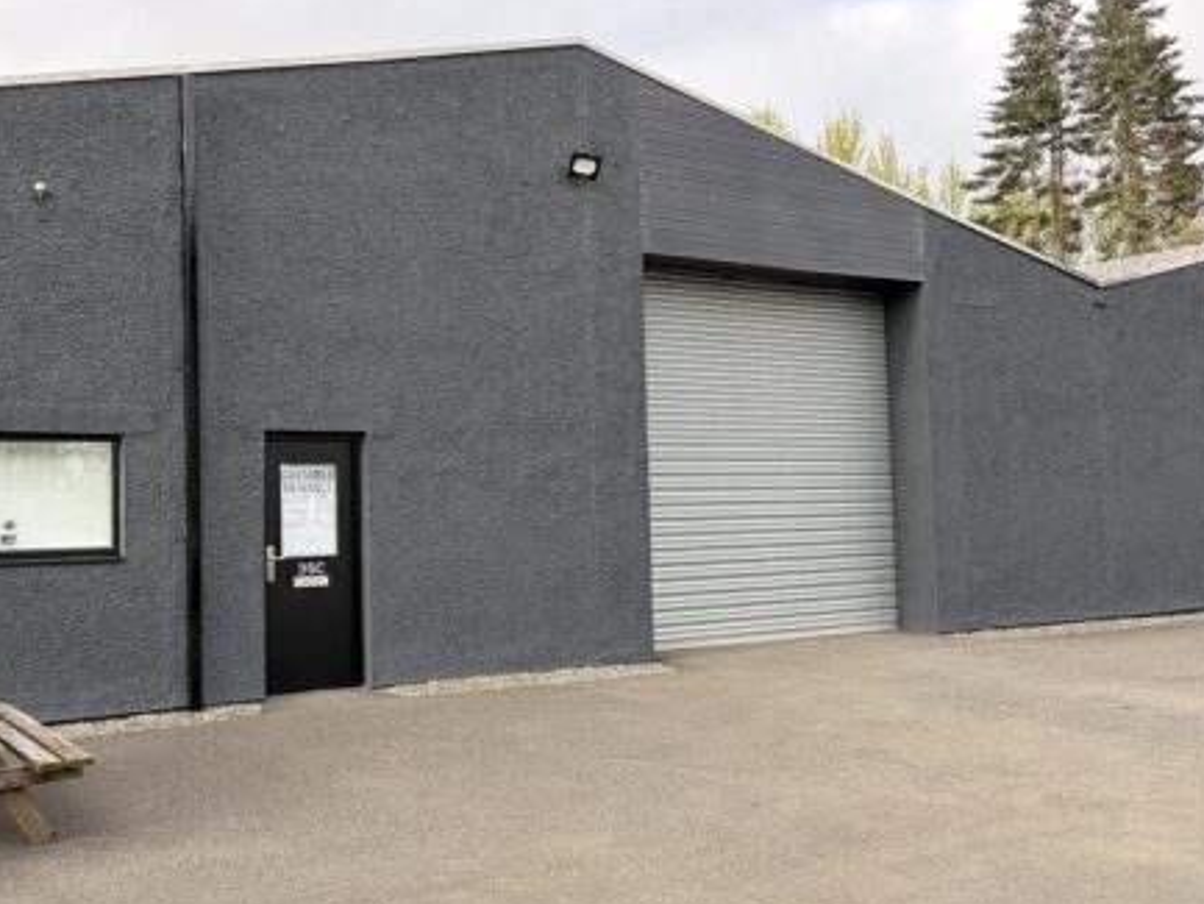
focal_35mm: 36
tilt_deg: +3.0
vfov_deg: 39.7
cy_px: 434
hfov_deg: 50.5
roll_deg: +1.2
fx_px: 1252
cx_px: 406
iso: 64
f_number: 1.6
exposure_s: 1/724
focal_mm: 5.96
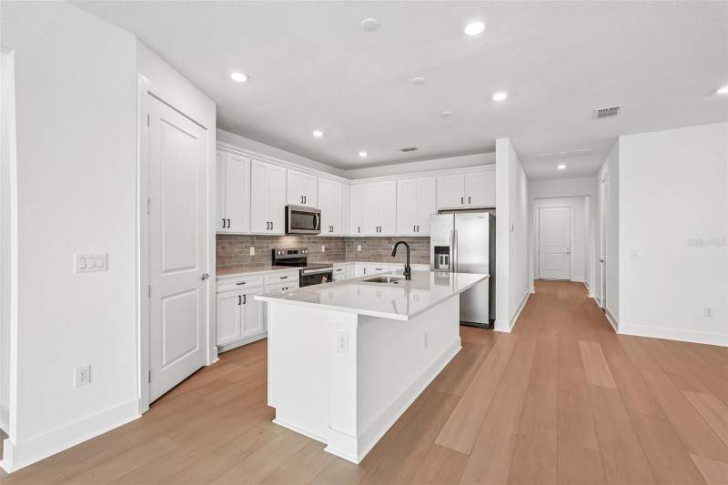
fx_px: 323
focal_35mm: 16
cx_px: 364
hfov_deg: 96.7
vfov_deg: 73.7
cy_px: 242
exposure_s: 1/30
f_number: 8
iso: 400
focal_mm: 16
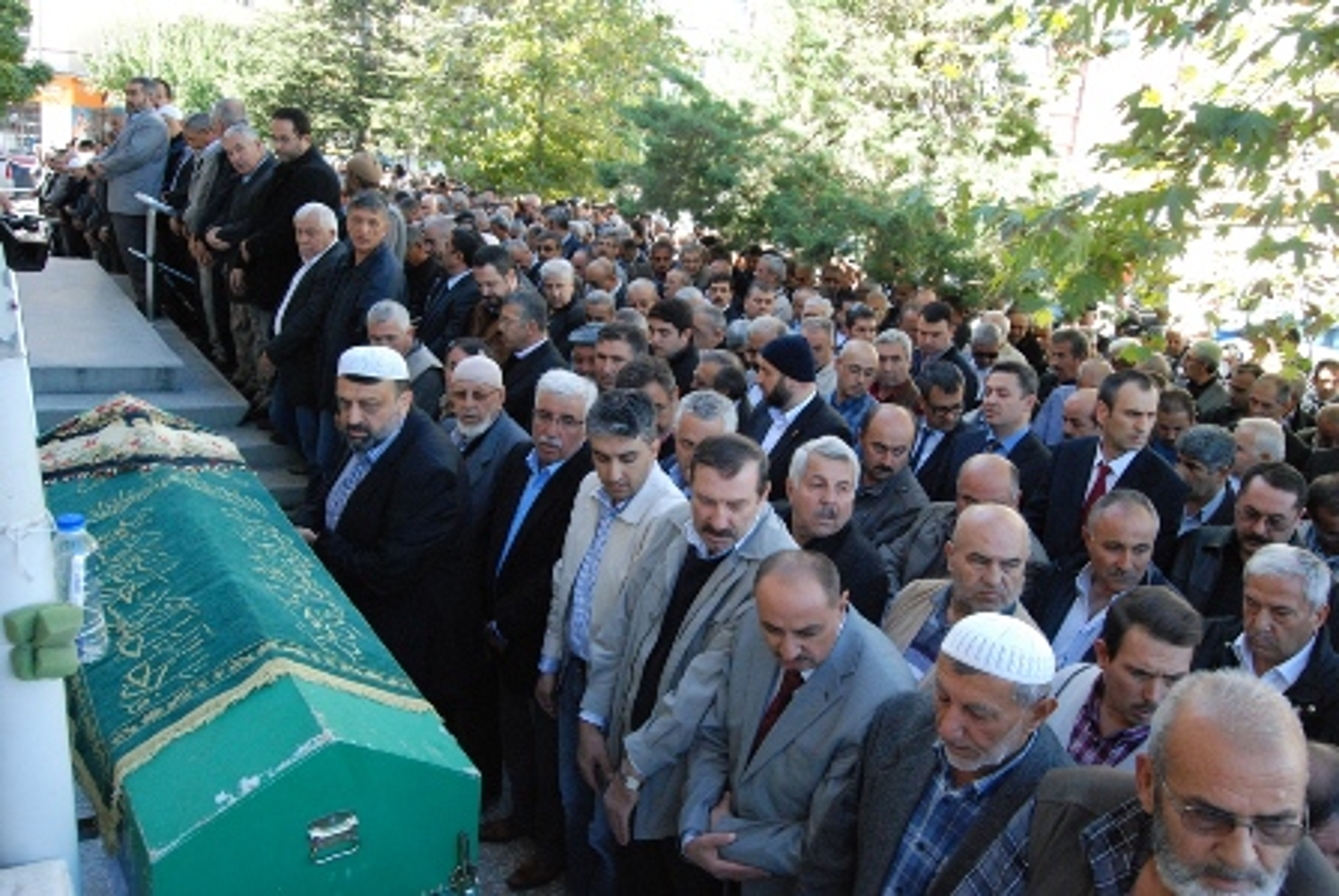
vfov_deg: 48.1
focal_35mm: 27
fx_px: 1006
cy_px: 448
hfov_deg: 67.3
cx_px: 670
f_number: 8
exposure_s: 1/250
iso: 1600
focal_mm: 18
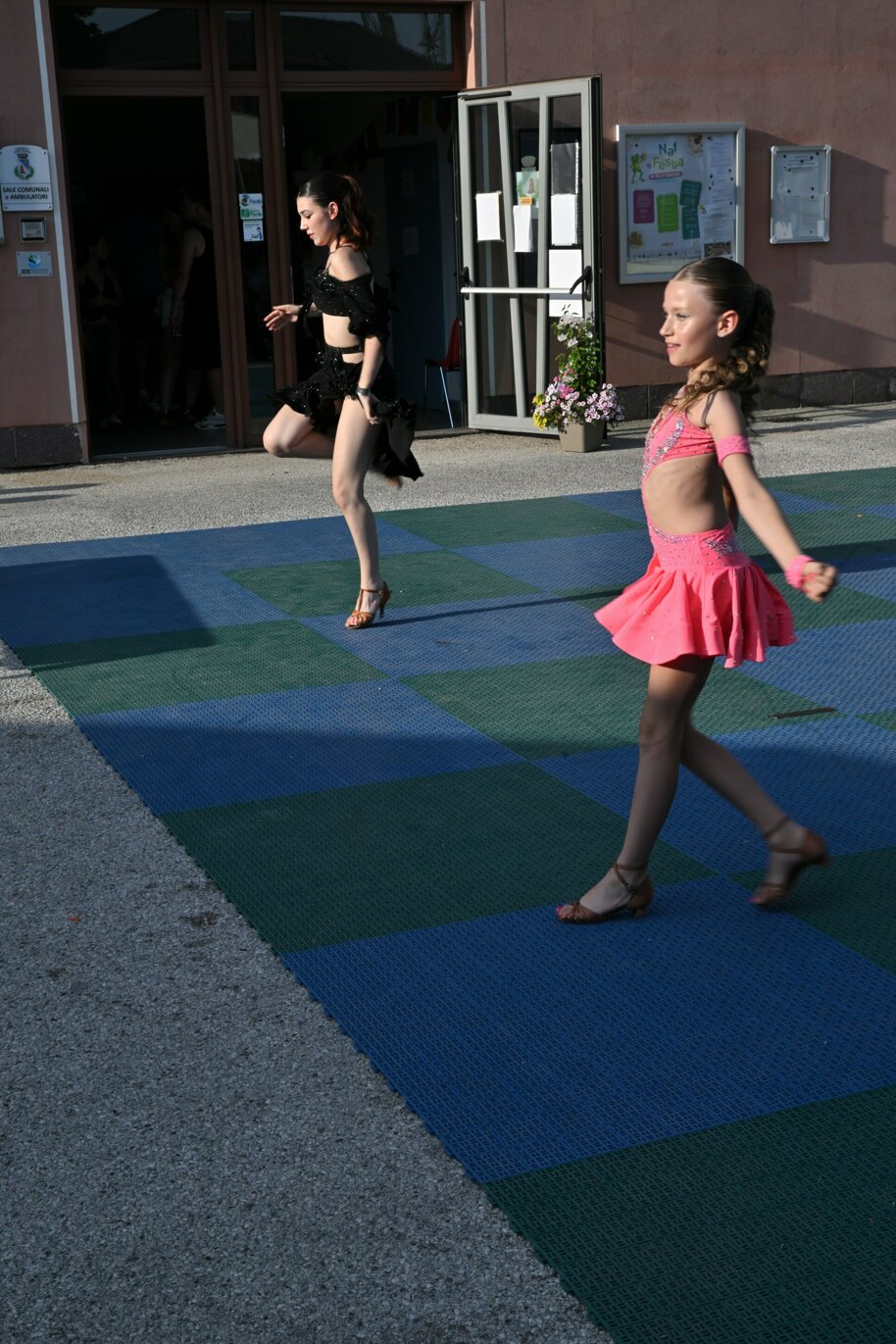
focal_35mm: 52
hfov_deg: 26.0
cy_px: 672
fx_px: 1941
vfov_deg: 38.2
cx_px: 448
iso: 200
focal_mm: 52
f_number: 16
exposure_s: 1/125
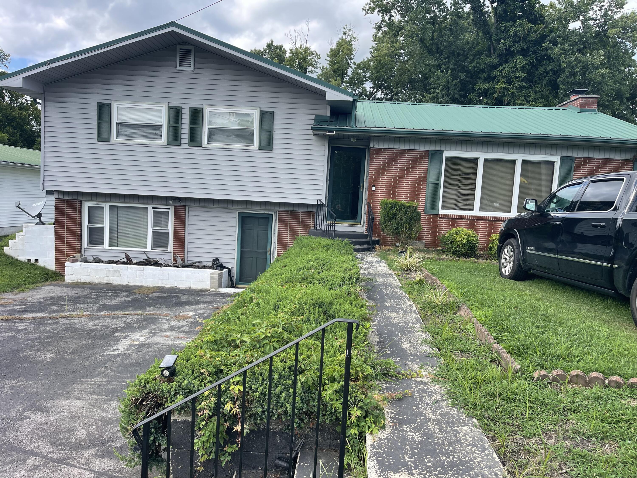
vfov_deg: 54.9
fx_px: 460
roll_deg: -2.9
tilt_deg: -5.9
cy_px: 239
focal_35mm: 25
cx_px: 318
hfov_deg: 69.4
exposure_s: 1/1098
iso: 32
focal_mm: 5.1
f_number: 1.6
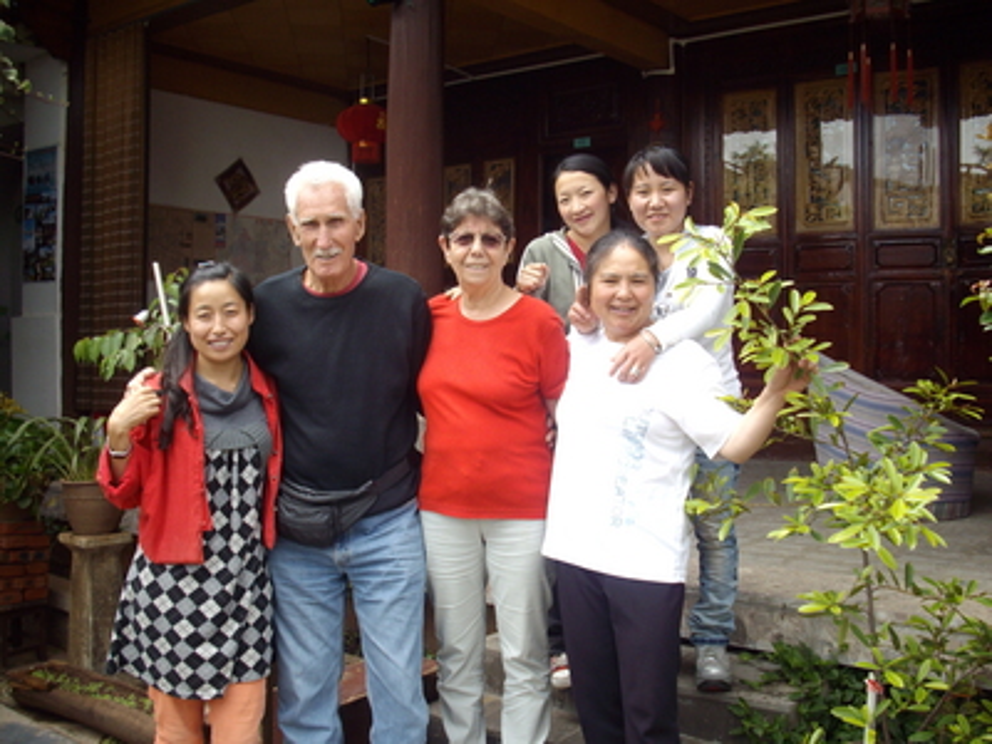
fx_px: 1060
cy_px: 372
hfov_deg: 50.1
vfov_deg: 38.7
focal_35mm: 37
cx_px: 496
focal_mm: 6.2
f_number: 5.6
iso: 80
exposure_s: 1/60
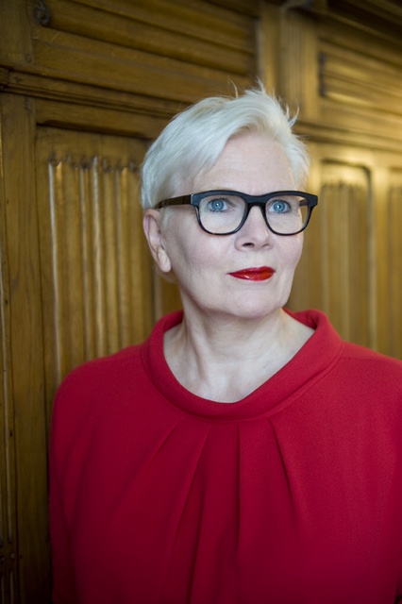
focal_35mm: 58
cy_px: 302
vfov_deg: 34.5
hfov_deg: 23.4
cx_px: 201
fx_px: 972
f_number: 2.8
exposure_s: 1/30
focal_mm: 58
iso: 500
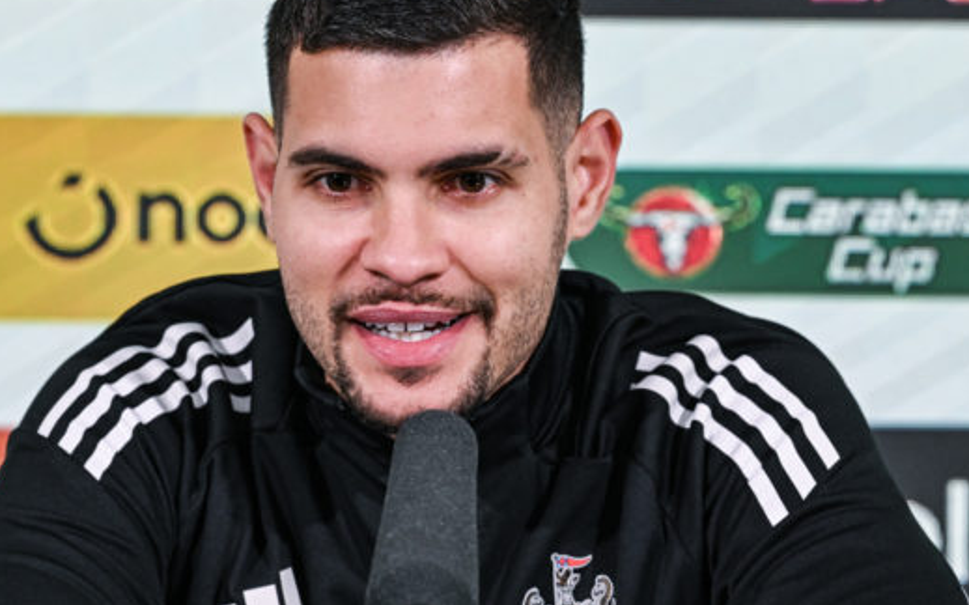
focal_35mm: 589
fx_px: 15549
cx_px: 469
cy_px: 334
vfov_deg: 2.2
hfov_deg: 3.6
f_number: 7.1
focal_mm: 400
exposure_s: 1/250
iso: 2000
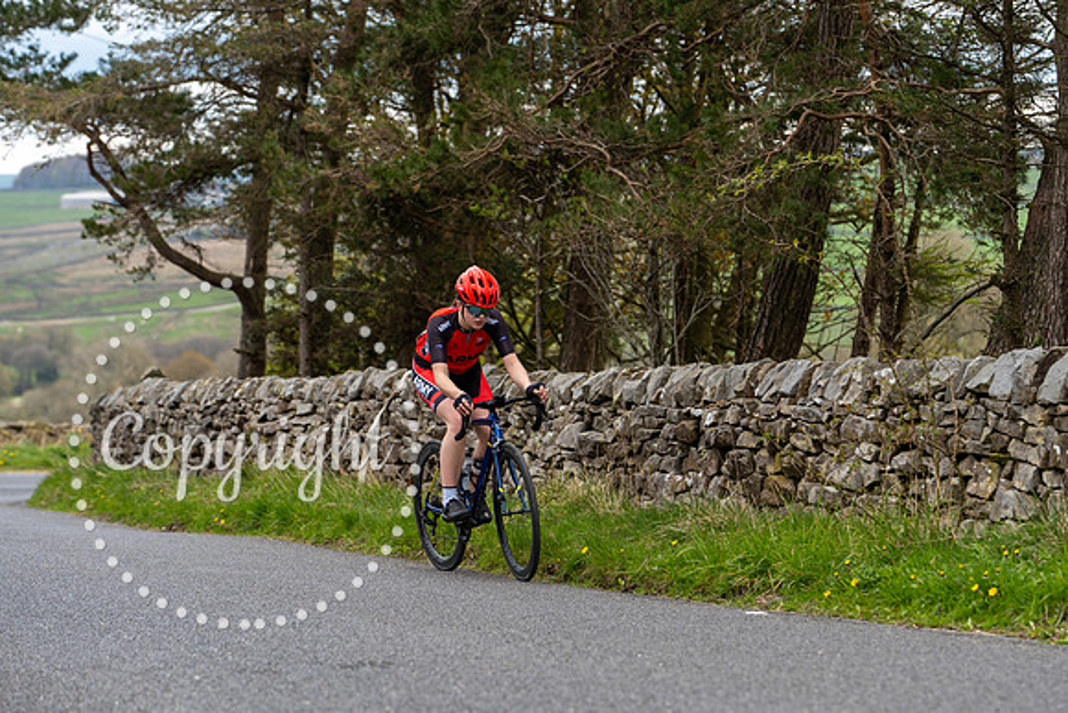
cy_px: 356
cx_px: 534
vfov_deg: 12.7
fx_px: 3205
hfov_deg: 18.9
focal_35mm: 108
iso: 200
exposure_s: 1/640
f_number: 4
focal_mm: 108
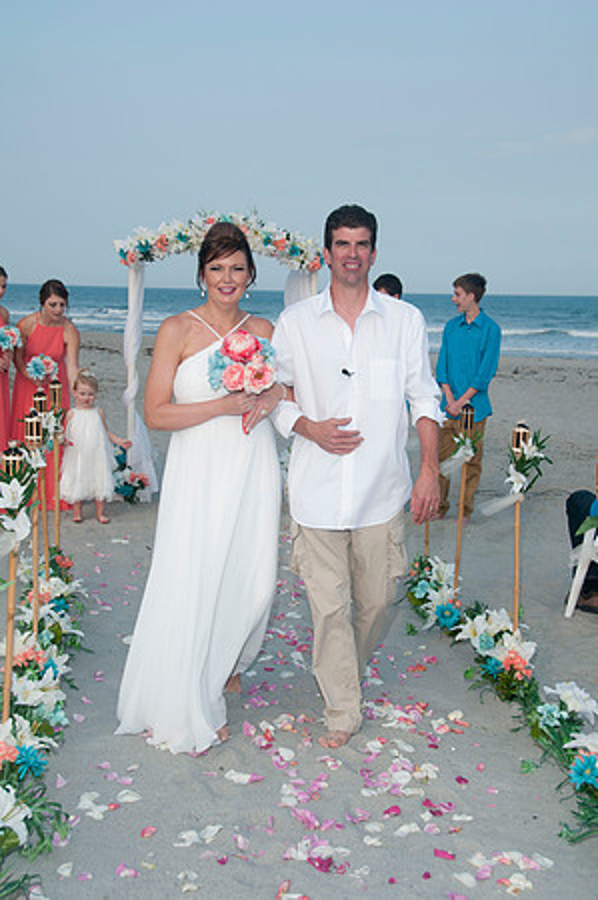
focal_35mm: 51
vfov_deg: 38.9
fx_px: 1274
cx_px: 299
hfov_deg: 26.4
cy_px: 450
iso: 100
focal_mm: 34
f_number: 7.1
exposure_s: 1/250
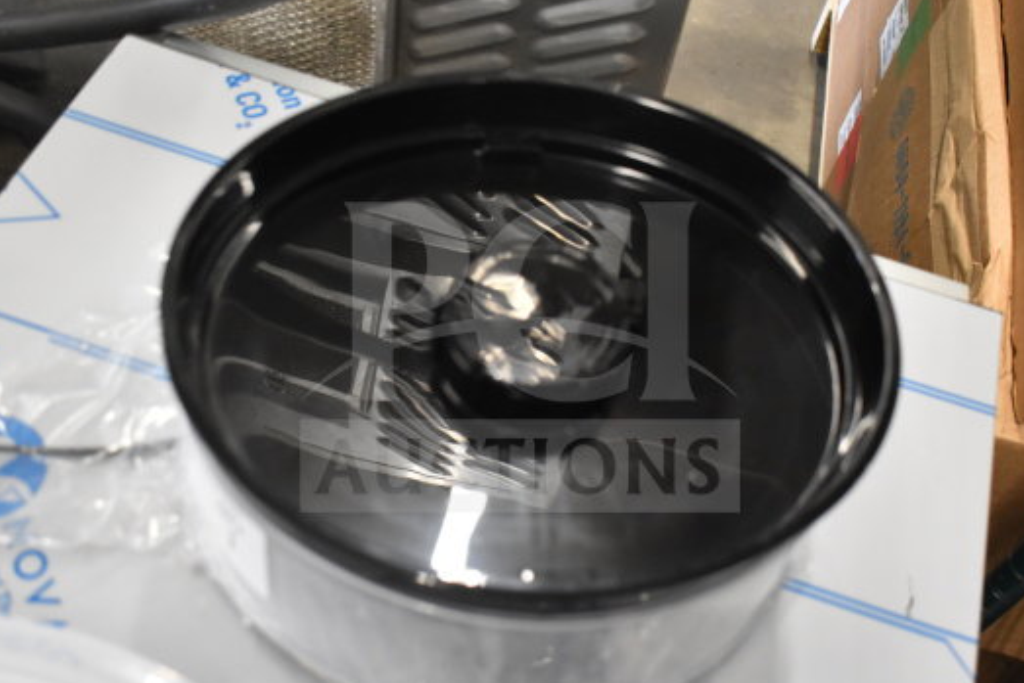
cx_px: 519
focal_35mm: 42
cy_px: 357
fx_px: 1195
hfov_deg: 46.4
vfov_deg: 31.9
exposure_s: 1/40
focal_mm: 24
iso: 2500
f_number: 3.8
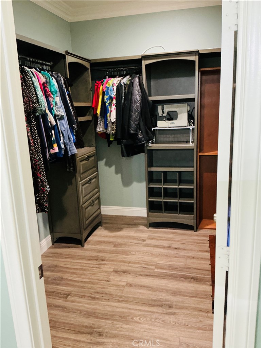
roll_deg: +2.8
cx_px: 130
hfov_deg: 48.2
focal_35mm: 29
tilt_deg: -13.0
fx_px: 292
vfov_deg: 61.7
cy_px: 174
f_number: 1.8
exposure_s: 1/40
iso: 320
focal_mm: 3
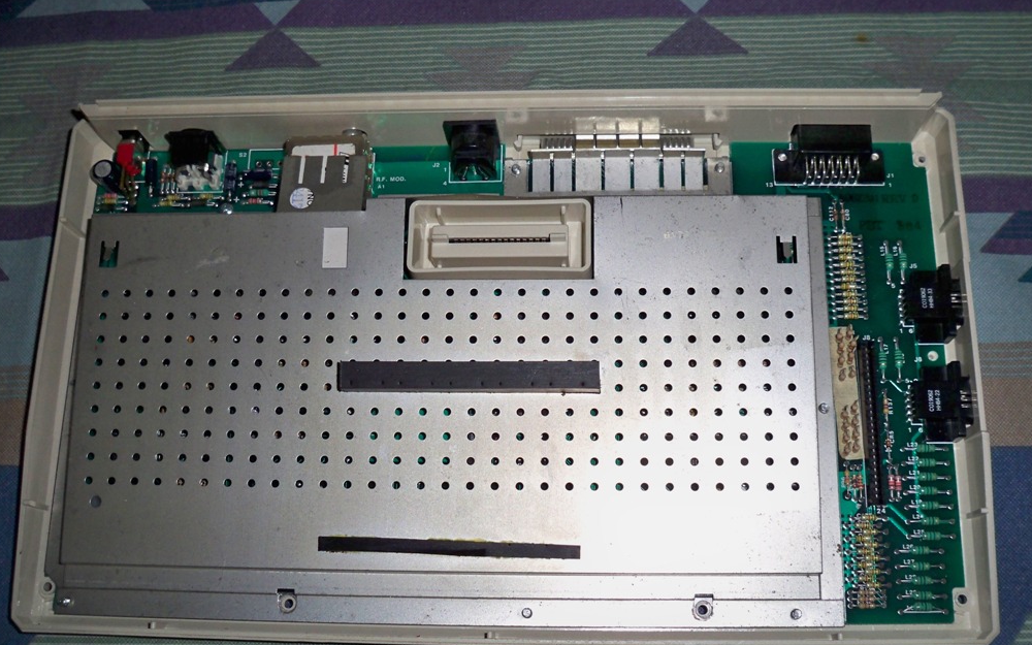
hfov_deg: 51.5
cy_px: 353
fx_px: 1069
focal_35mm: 38
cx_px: 507
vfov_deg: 33.6
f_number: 3.1
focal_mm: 6.3
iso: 200
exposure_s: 1/60
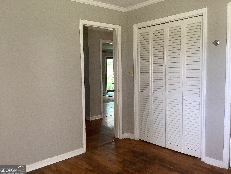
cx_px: 116
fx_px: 207
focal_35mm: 31
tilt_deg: -5.3
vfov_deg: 45.4
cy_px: 87
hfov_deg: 58.4
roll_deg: +1.0
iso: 125
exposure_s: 1/60
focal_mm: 3.3
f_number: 2.4
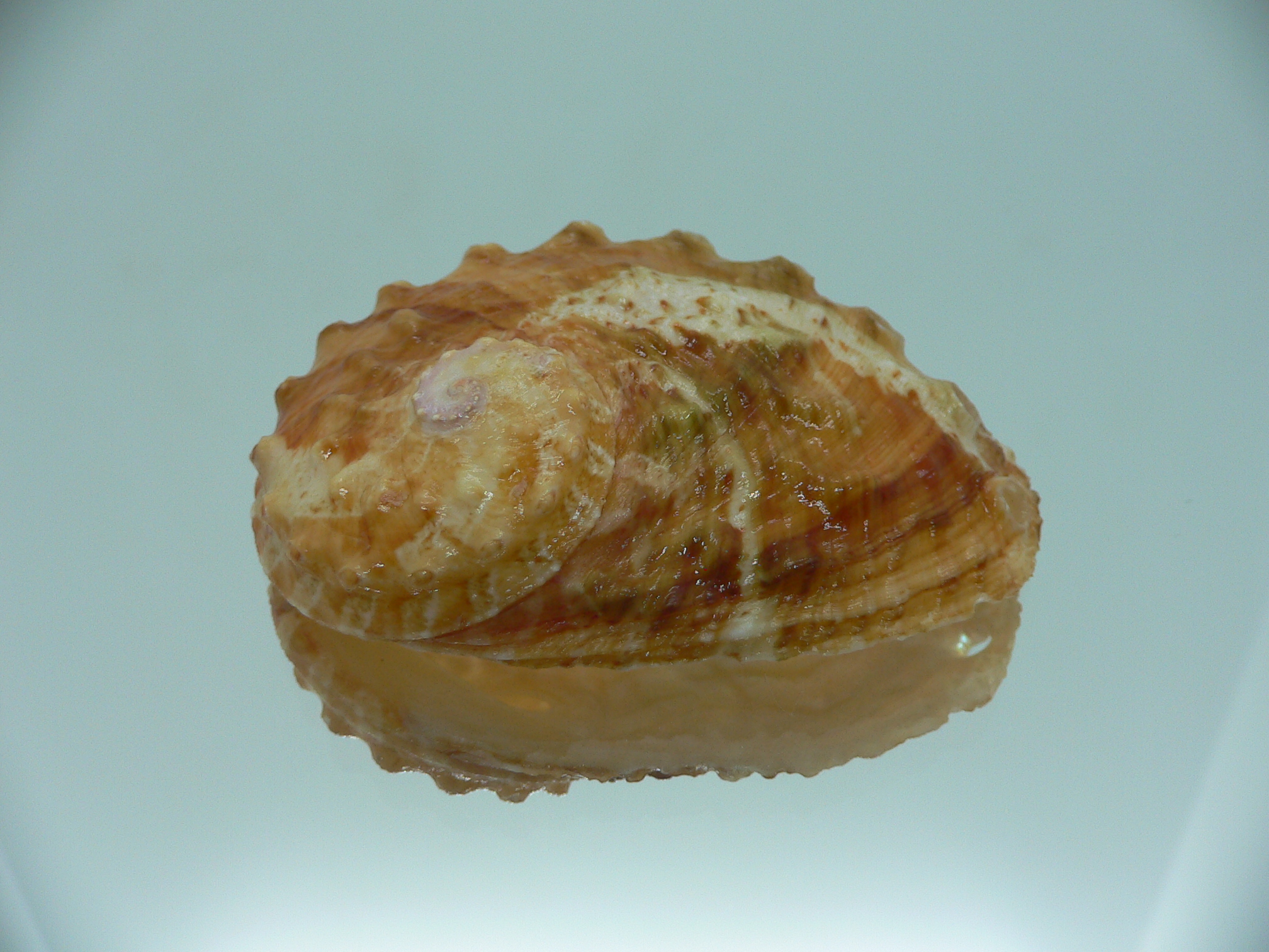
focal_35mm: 35
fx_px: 1283
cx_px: 634
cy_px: 476
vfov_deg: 40.7
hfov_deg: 52.6
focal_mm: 4.6
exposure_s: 1/60
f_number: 2.8
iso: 80
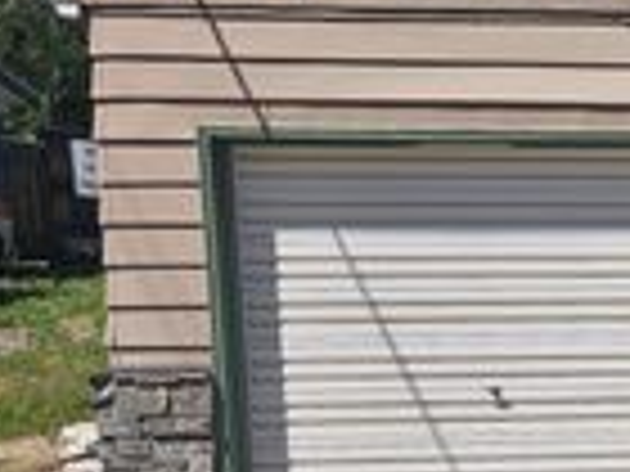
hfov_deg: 19.0
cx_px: 1089
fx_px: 1492
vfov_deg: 17.7
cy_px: 416
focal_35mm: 82
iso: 25
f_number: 1.8
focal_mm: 5.4
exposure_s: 1/2378
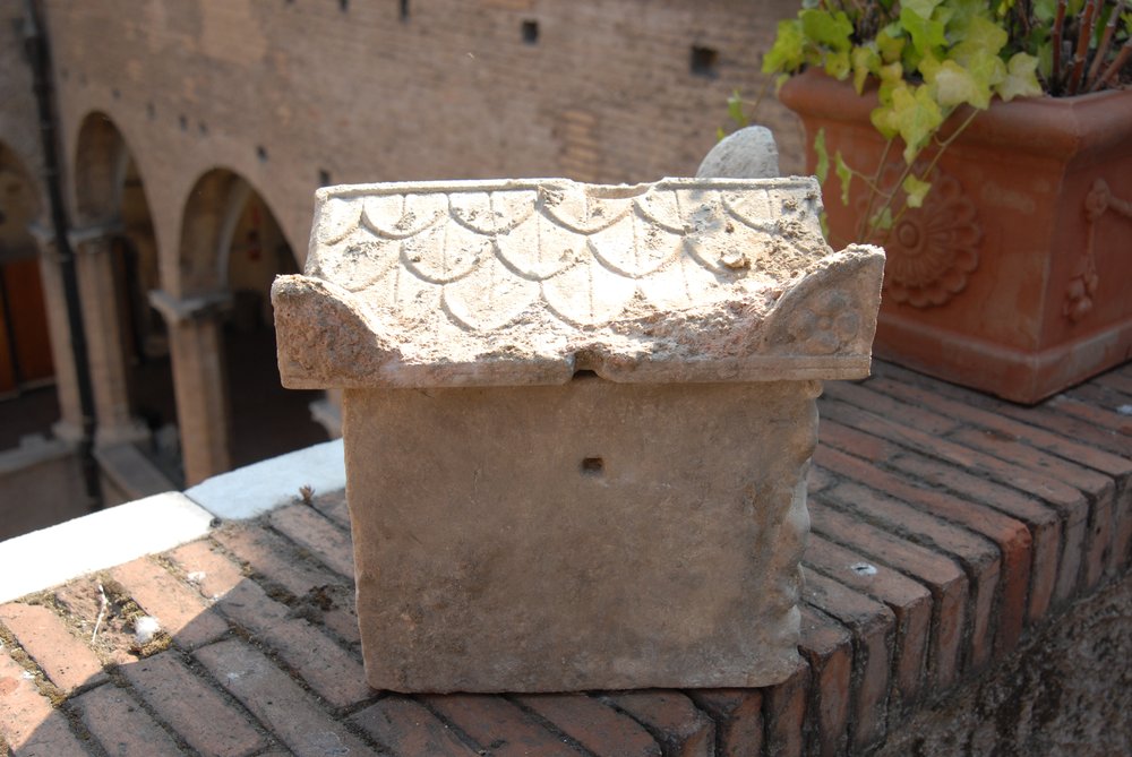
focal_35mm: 42
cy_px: 378
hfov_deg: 46.4
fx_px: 1322
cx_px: 566
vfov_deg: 32.0
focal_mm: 28
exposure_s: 1/200
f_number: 7.1
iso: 200
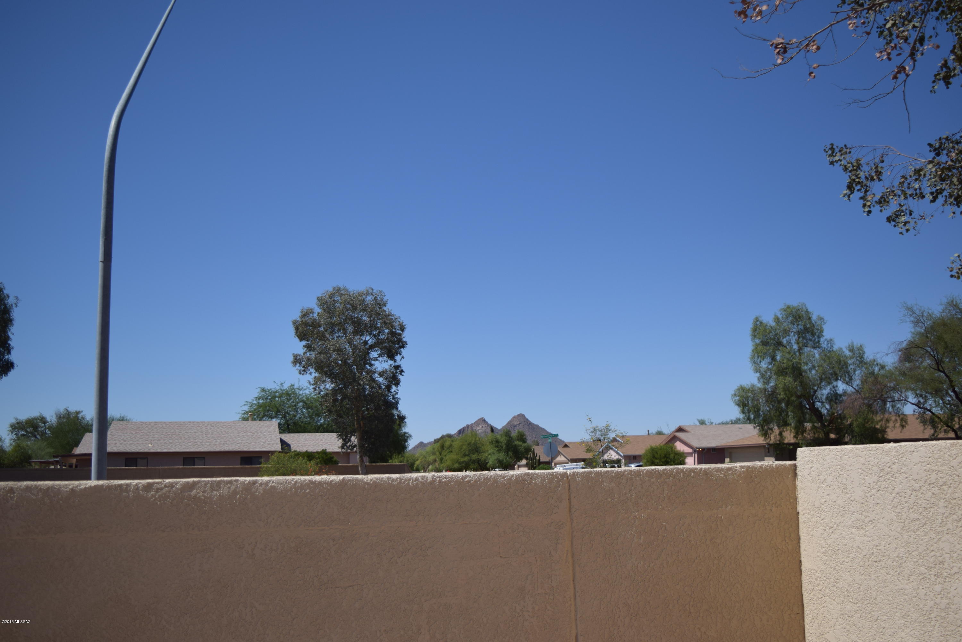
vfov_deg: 36.9
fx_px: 962
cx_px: 481
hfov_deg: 53.1
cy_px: 321
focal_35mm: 36
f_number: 4
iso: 200
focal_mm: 24
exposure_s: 1/4000
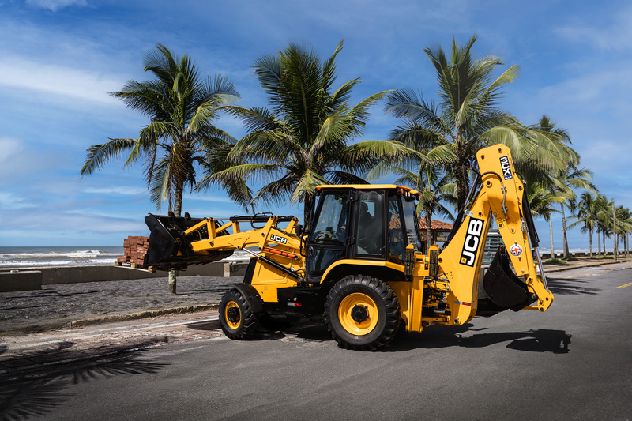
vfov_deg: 43.6
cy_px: 210
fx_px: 527
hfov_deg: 61.9
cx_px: 316
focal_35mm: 30
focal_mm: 30
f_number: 10
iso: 160
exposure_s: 1/200
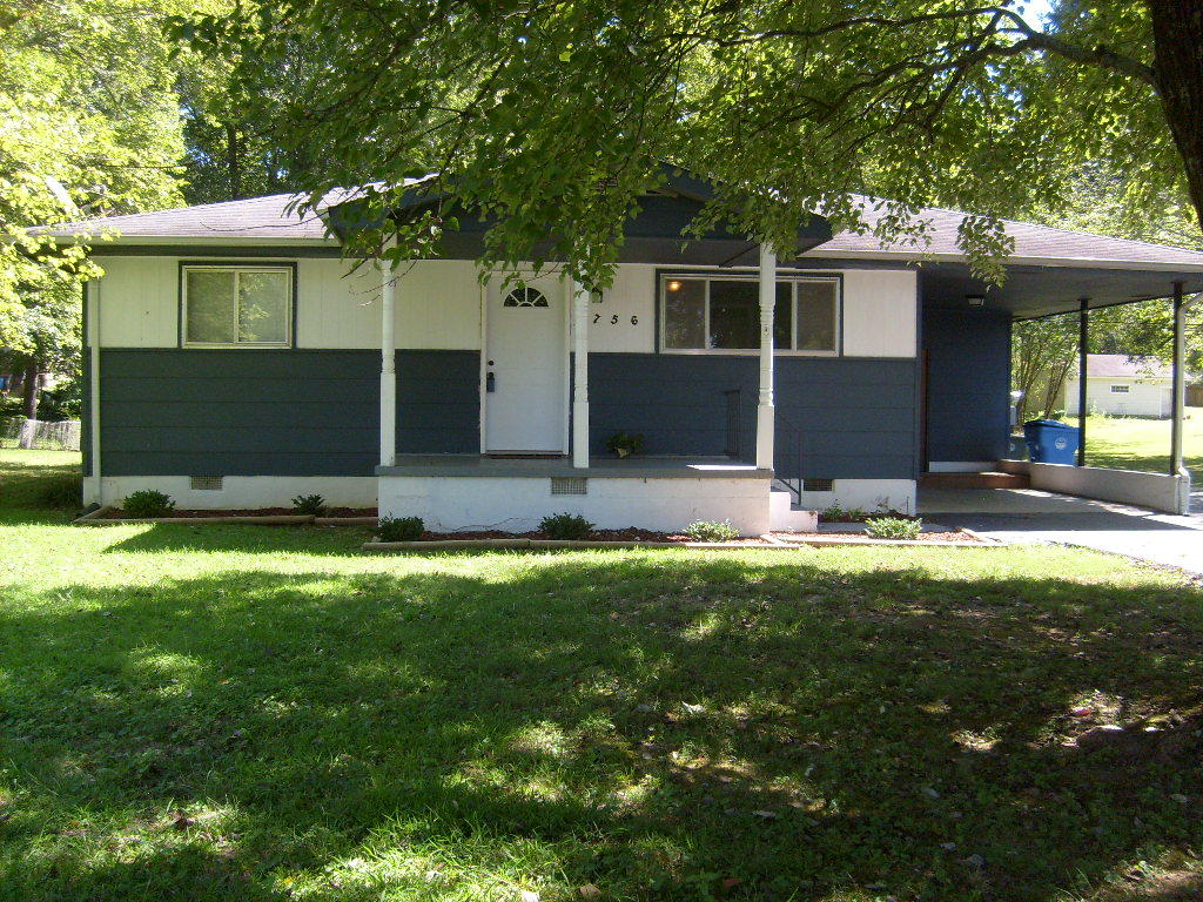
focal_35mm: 35
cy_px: 451
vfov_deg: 40.7
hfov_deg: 52.6
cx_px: 602
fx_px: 1216
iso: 80
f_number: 2.8
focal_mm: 5.8
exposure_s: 1/250
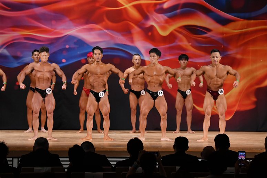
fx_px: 1112
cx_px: 134
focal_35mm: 150
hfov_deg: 13.7
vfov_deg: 9.1
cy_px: 89
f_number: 5.6
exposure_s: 1/400
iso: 3200
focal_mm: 100
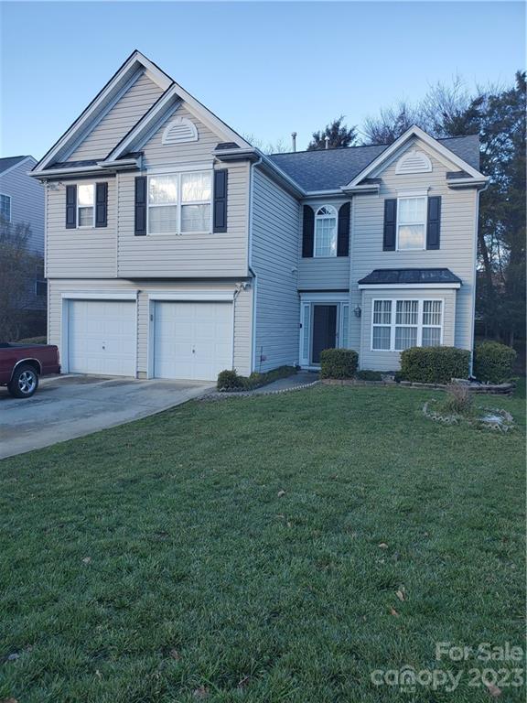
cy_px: 352
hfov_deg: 53.1
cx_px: 264
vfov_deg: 67.3
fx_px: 528
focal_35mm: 26
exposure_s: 1/361
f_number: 2.4
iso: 50
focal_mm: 4.3
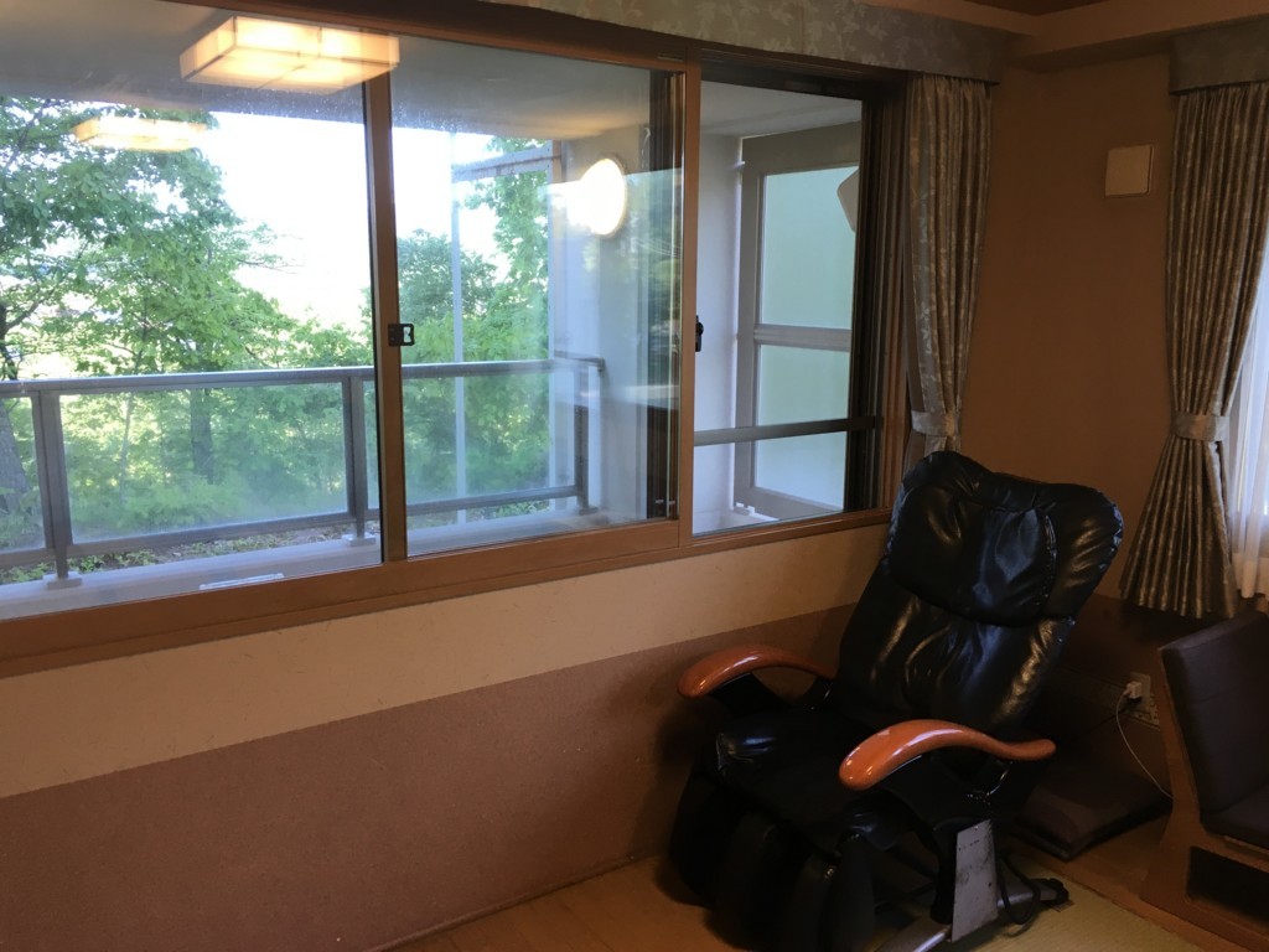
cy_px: 476
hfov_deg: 61.7
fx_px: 1063
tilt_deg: -9.2
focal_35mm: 29
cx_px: 634
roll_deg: -0.4
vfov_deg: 48.2
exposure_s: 1/30
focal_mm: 4.15
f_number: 2.2
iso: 25
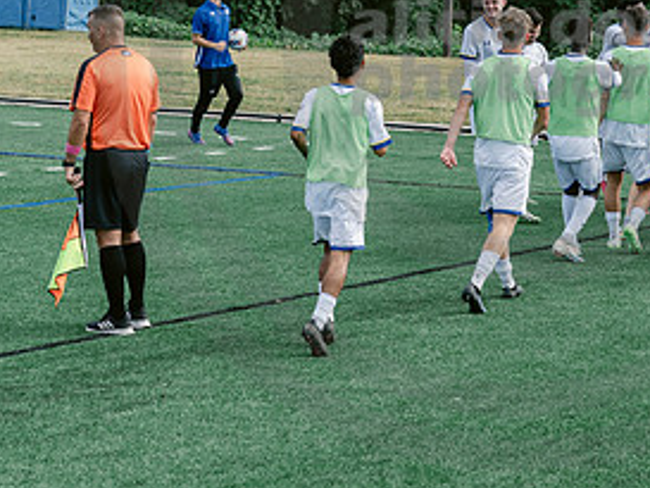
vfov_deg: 10.3
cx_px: 517
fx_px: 2686
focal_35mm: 143
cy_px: 49
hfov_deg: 13.7
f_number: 5.6
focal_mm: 70
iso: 640
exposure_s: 1/800
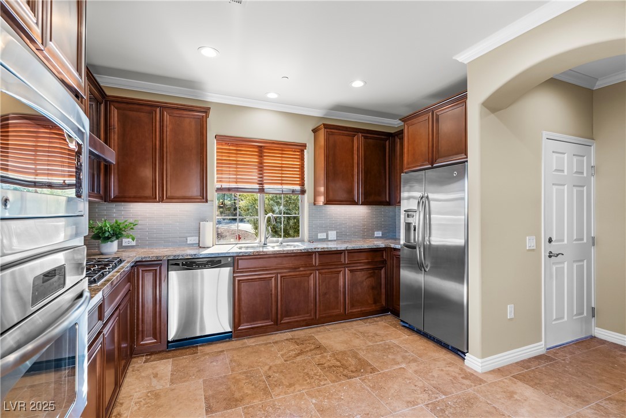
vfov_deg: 70.4
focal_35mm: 17
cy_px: 209
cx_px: 313
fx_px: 296
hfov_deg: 93.3
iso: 320
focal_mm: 17
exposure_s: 1/13
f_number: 8
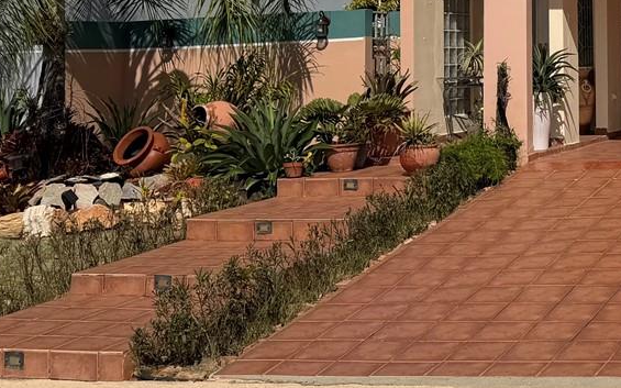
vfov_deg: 17.5
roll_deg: +0.8
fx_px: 1218
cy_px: -33
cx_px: 722
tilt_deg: +5.8
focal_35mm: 72
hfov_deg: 25.9
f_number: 1.78
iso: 80
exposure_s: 1/10309
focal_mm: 6.76
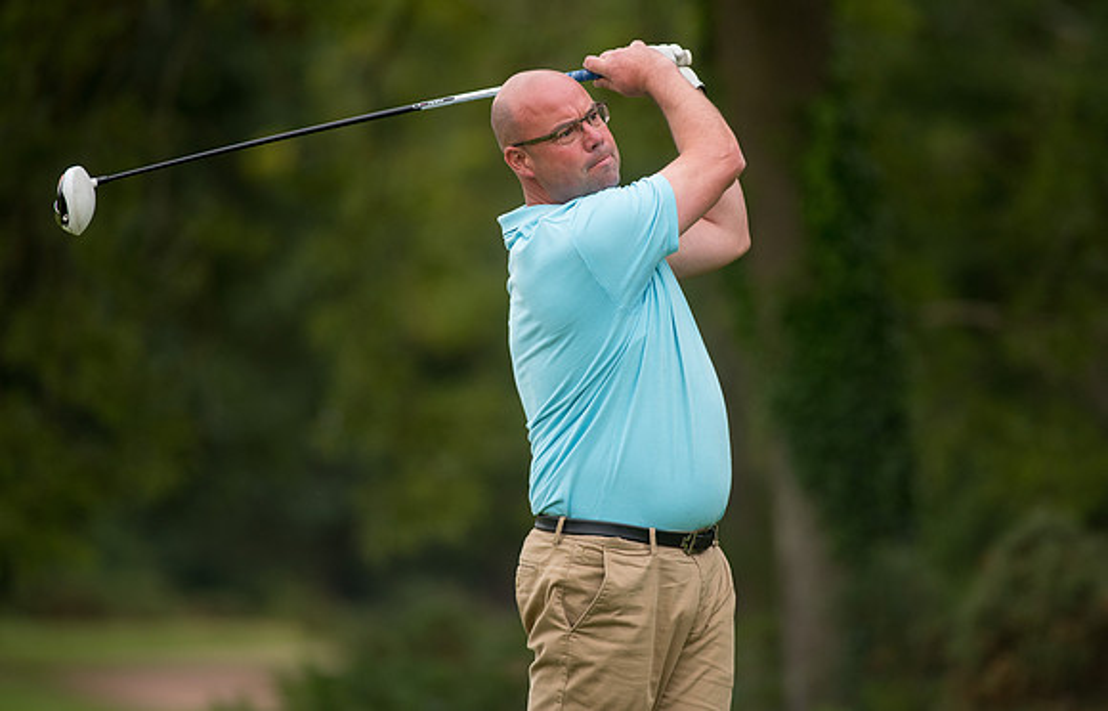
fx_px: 10653
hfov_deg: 6.0
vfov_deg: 3.8
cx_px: 608
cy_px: 319
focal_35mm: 350
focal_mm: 300
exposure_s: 1/2500
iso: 800
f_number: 4
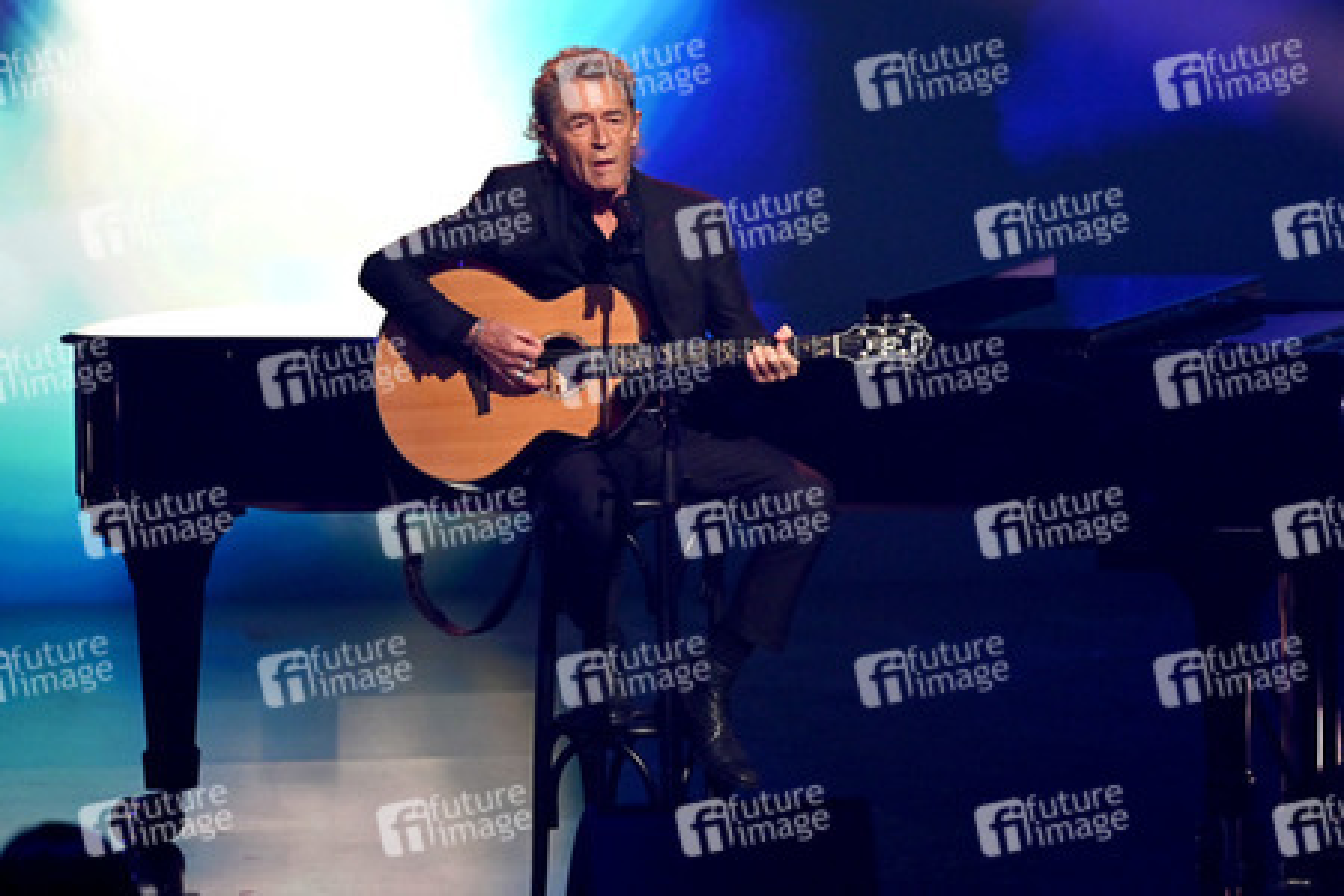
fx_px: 7466
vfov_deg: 6.9
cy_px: 448
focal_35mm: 200
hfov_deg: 10.3
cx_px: 672
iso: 1600
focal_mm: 200
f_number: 2.8
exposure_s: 1/400
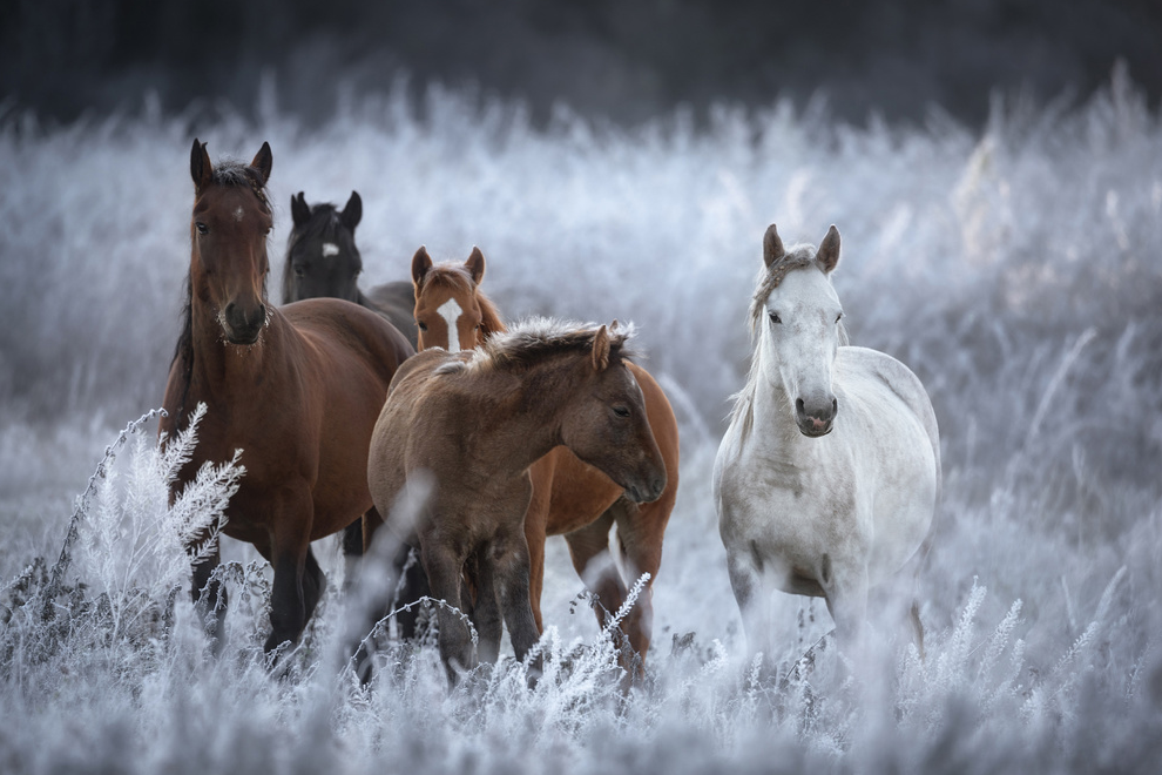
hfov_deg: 3.7
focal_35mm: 555
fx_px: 17913
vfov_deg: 2.5
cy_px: 388
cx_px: 582
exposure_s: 1/125
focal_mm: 550
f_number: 6.3
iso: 200
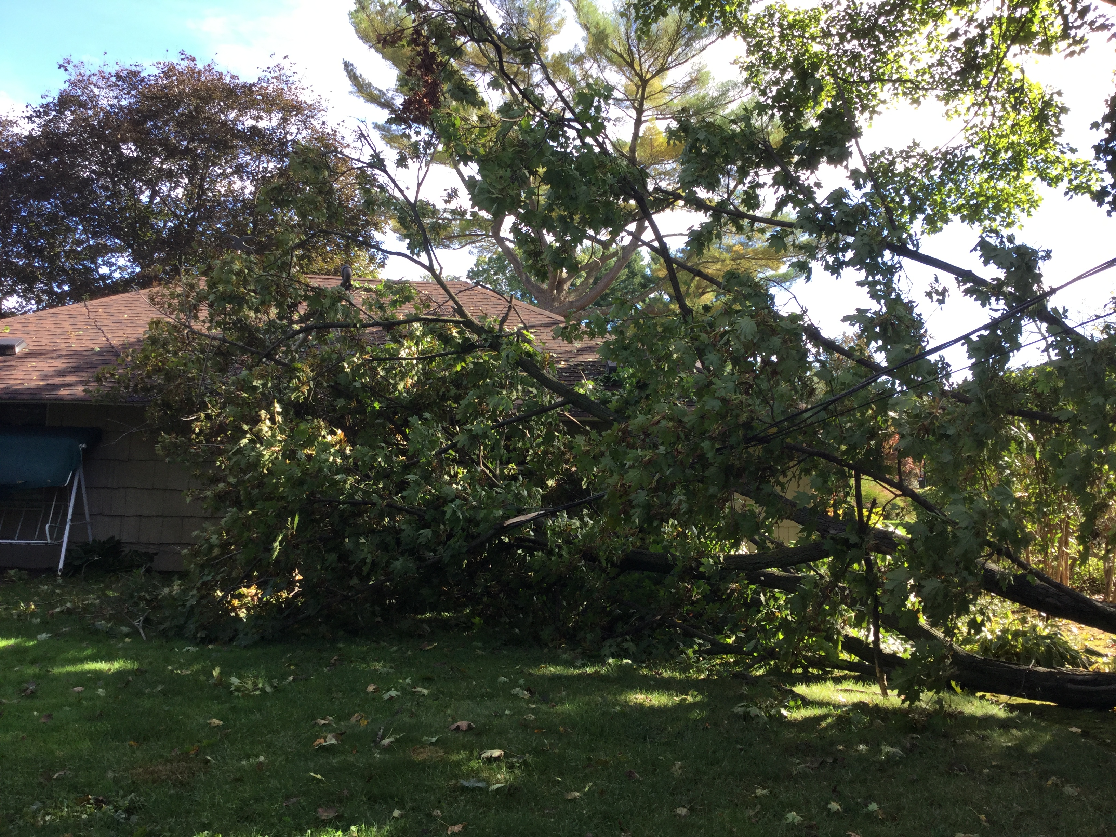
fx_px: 999
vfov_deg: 45.4
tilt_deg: -0.7
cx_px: 558
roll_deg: -2.5
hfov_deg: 58.4
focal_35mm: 31
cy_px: 418
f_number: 2.4
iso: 25
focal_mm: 3.3
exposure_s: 1/231
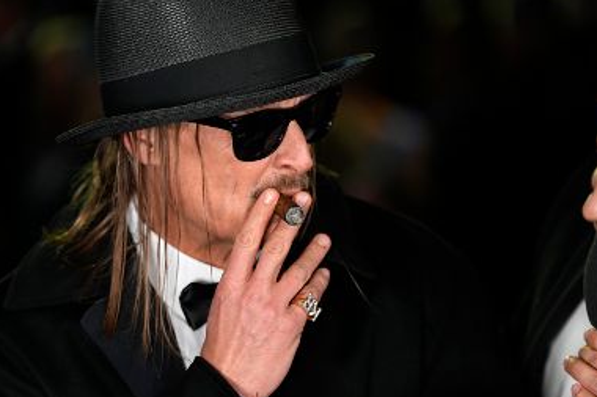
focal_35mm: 211
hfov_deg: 9.8
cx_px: 295
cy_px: 204
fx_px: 3497
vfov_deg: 6.5
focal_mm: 178
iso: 800
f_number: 2.8
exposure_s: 1/125
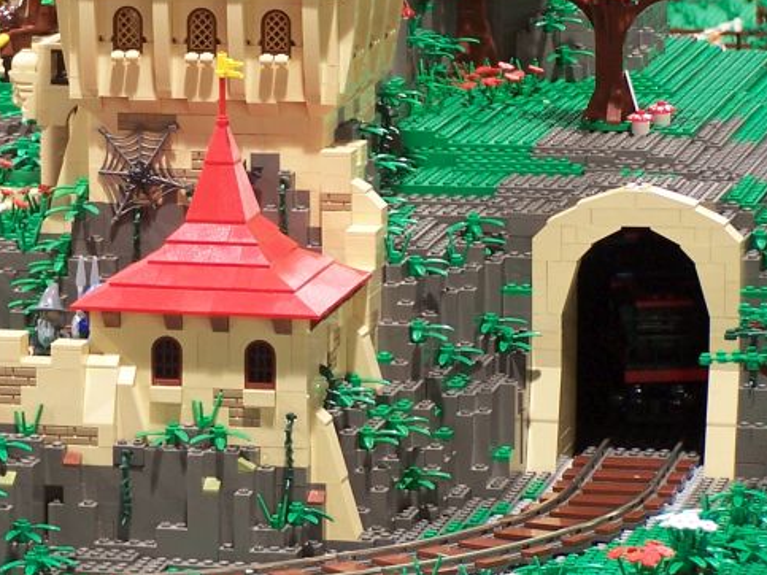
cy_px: 32
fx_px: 5494
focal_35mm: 248
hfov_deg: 7.9
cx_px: -16
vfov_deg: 6.0
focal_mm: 19.4
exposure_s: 1/3
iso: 80
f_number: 3.2
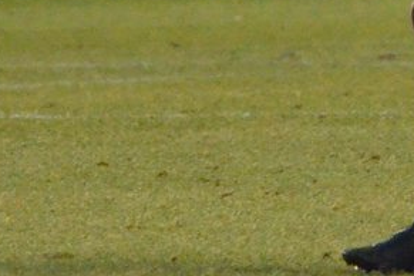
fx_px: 14213
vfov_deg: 1.1
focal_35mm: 1236
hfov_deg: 1.7
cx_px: 824
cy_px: -110
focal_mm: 200
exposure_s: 1/640
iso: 2500
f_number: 5.6
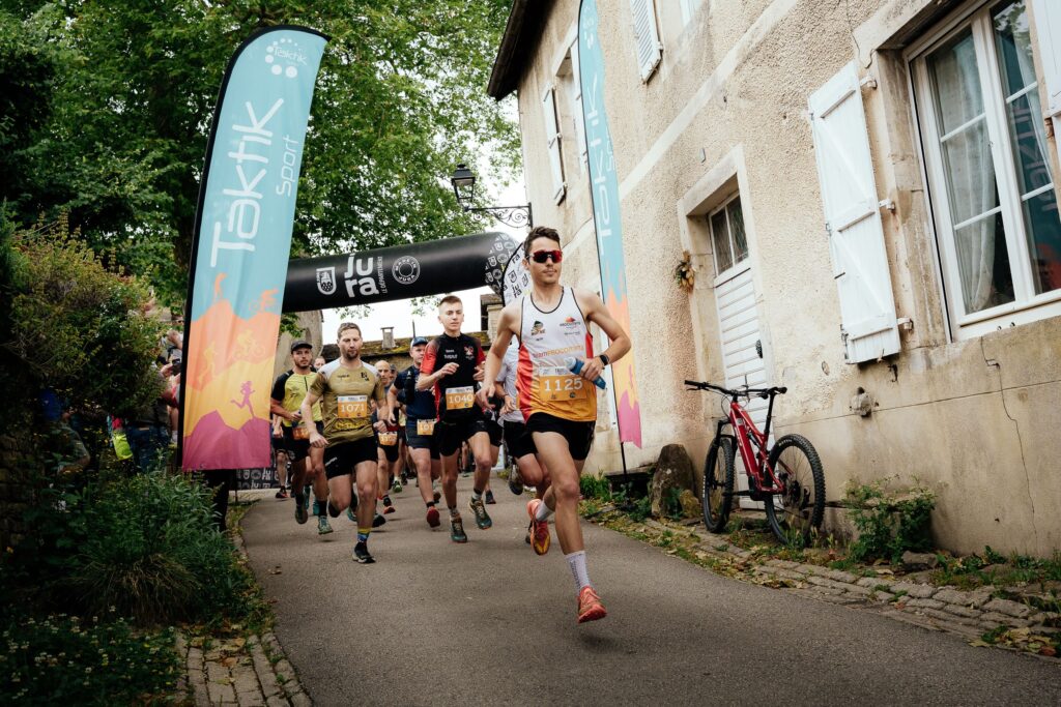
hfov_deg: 57.5
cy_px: 364
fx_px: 967
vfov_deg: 40.2
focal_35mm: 33
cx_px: 546
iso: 640
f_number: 4.5
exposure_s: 1/2000
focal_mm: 31.9
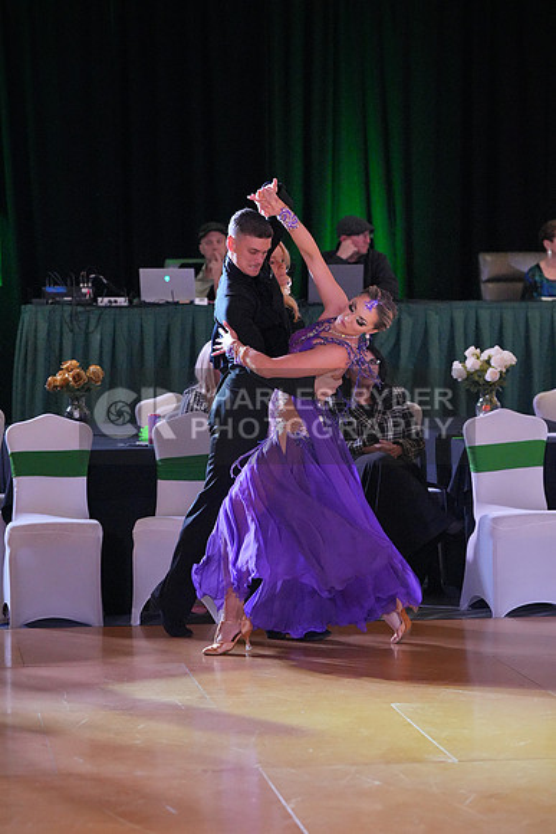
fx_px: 2778
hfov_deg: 11.4
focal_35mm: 120
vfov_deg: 17.1
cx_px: 278
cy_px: 417
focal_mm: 120
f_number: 4
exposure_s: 1/640
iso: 8000
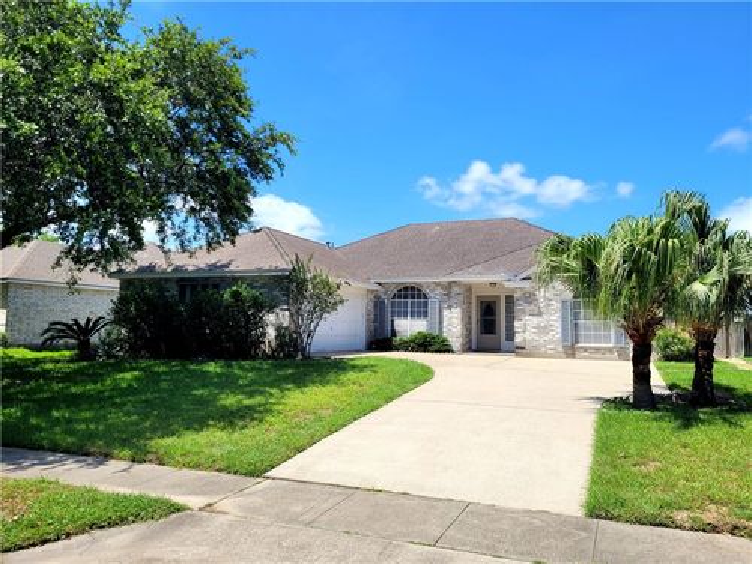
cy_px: 282
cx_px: 376
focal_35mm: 26
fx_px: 565
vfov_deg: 53.1
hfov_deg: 67.3
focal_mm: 5.4
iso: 40
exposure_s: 1/2500
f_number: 1.8
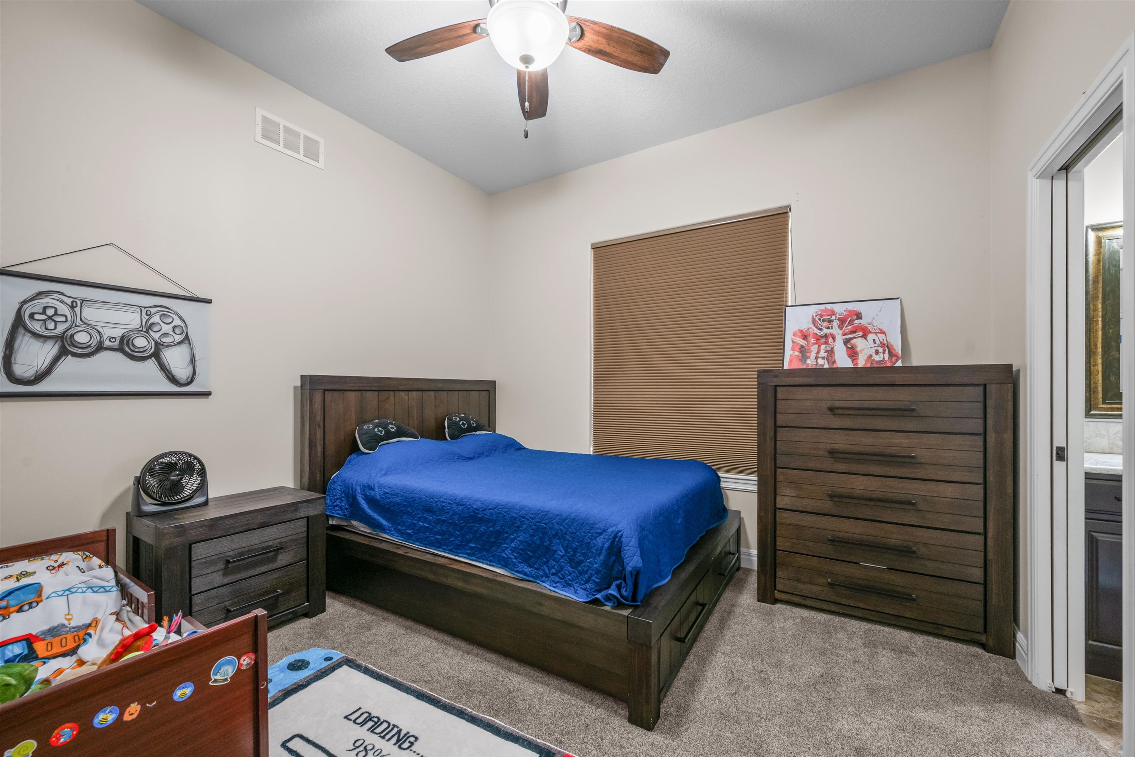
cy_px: 378
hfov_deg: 104.3
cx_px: 568
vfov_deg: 81.2
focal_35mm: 14
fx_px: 441
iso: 400
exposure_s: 1/4
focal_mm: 14
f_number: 8
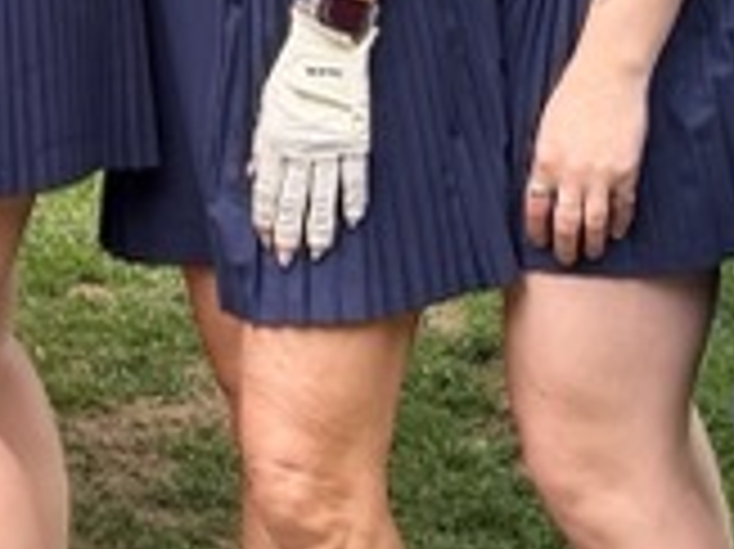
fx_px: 4005
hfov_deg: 10.4
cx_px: 0
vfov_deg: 7.7
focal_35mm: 189
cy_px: -266
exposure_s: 1/1192
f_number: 1.78
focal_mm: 6.76
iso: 100
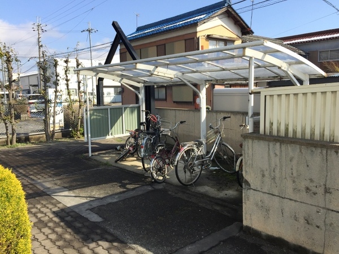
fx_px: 284
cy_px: 127
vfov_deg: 48.2
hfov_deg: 61.7
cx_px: 170
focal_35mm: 29
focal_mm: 4.15
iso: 32
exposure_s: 1/1647
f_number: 2.2
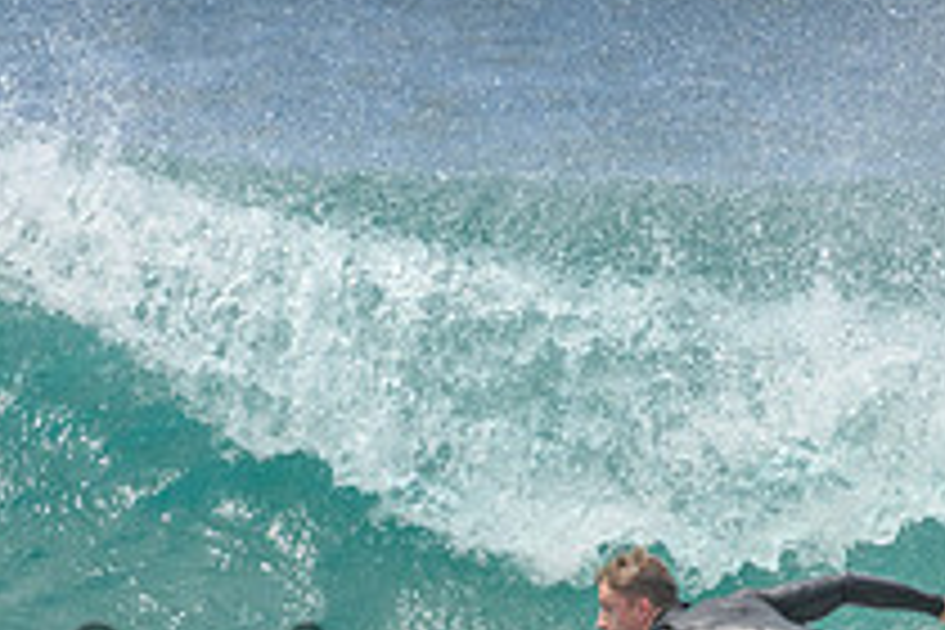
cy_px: 655
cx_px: 256
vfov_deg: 0.6
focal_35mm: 2212
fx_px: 58060
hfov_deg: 0.9
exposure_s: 1/2000
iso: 1100
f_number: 11
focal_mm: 800
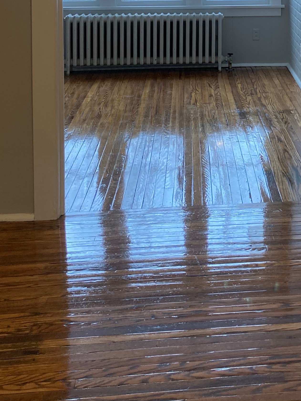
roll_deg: +0.1
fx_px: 777
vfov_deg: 26.9
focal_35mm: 67
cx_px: 288
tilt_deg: -1.2
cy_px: -27
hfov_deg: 21.3
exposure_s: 1/60
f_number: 1.8
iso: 64
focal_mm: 3.99
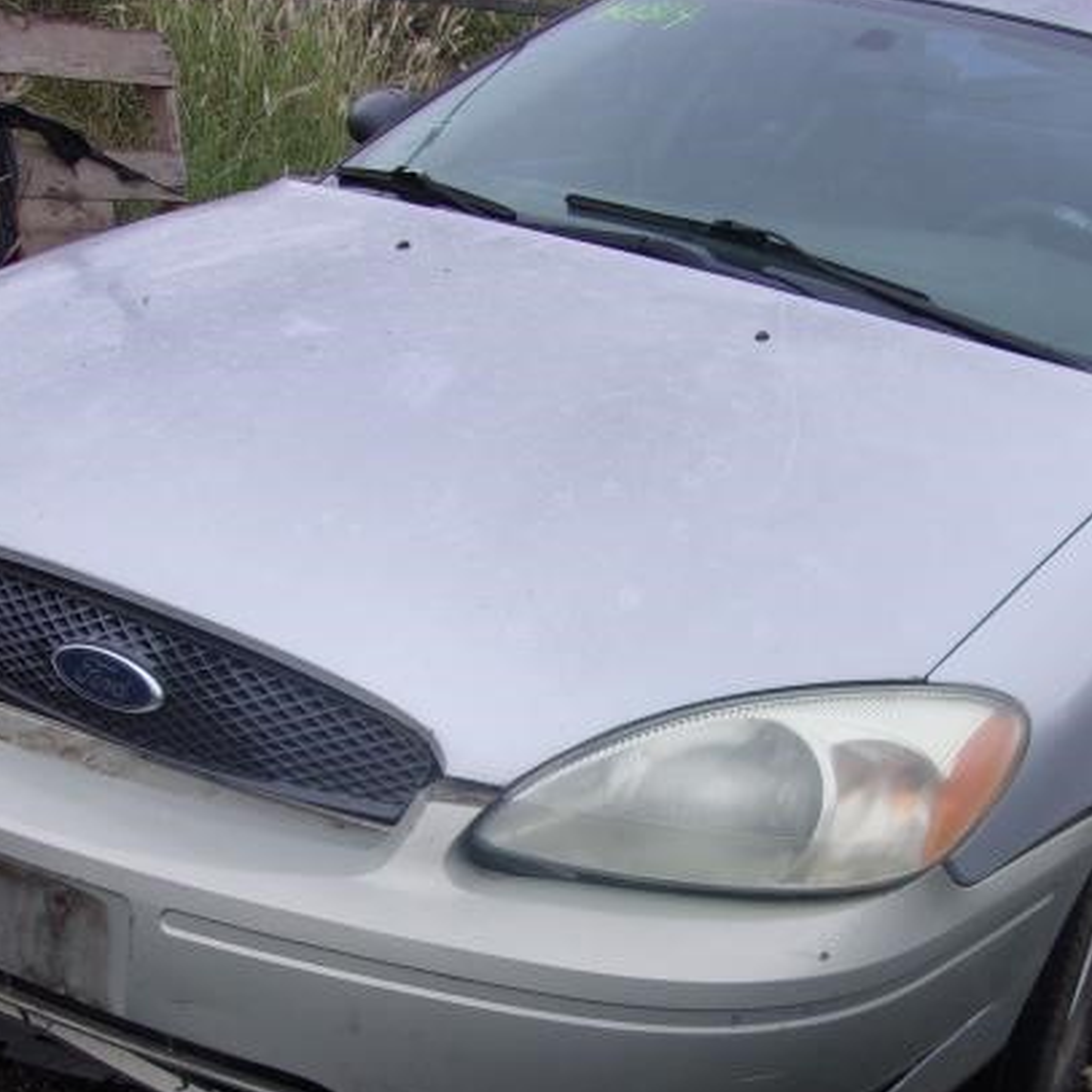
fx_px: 1677
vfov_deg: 35.8
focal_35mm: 47
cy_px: 707
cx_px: 667
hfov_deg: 35.9
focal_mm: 4.9
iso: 80
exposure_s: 1/120
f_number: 3
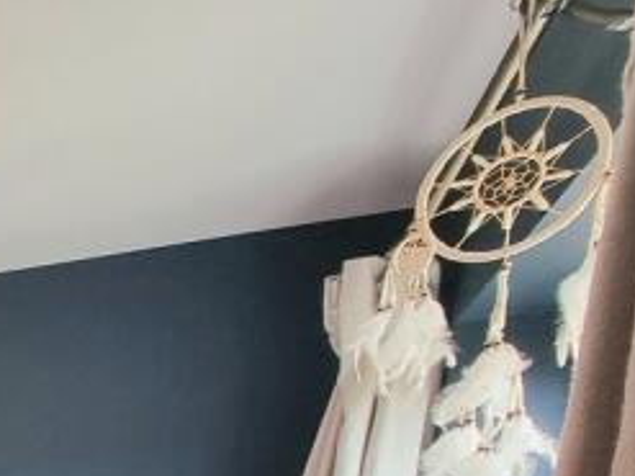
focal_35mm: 54
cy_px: 736
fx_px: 990
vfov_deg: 21.9
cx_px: -609
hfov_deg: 19.9
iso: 80
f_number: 2.2
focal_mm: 2.2
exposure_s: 1/60.2
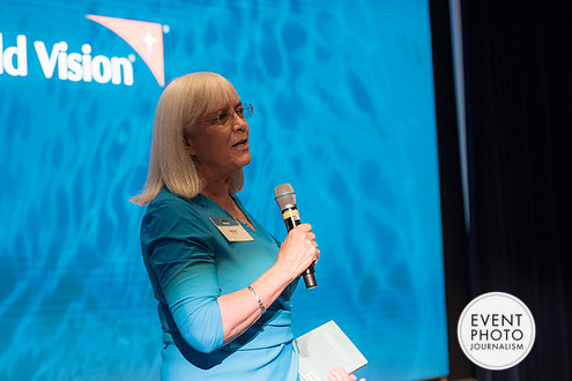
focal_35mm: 82
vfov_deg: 16.7
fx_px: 1303
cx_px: 239
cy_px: 184
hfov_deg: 24.7
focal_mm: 70
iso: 900
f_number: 2.8
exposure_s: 1/125
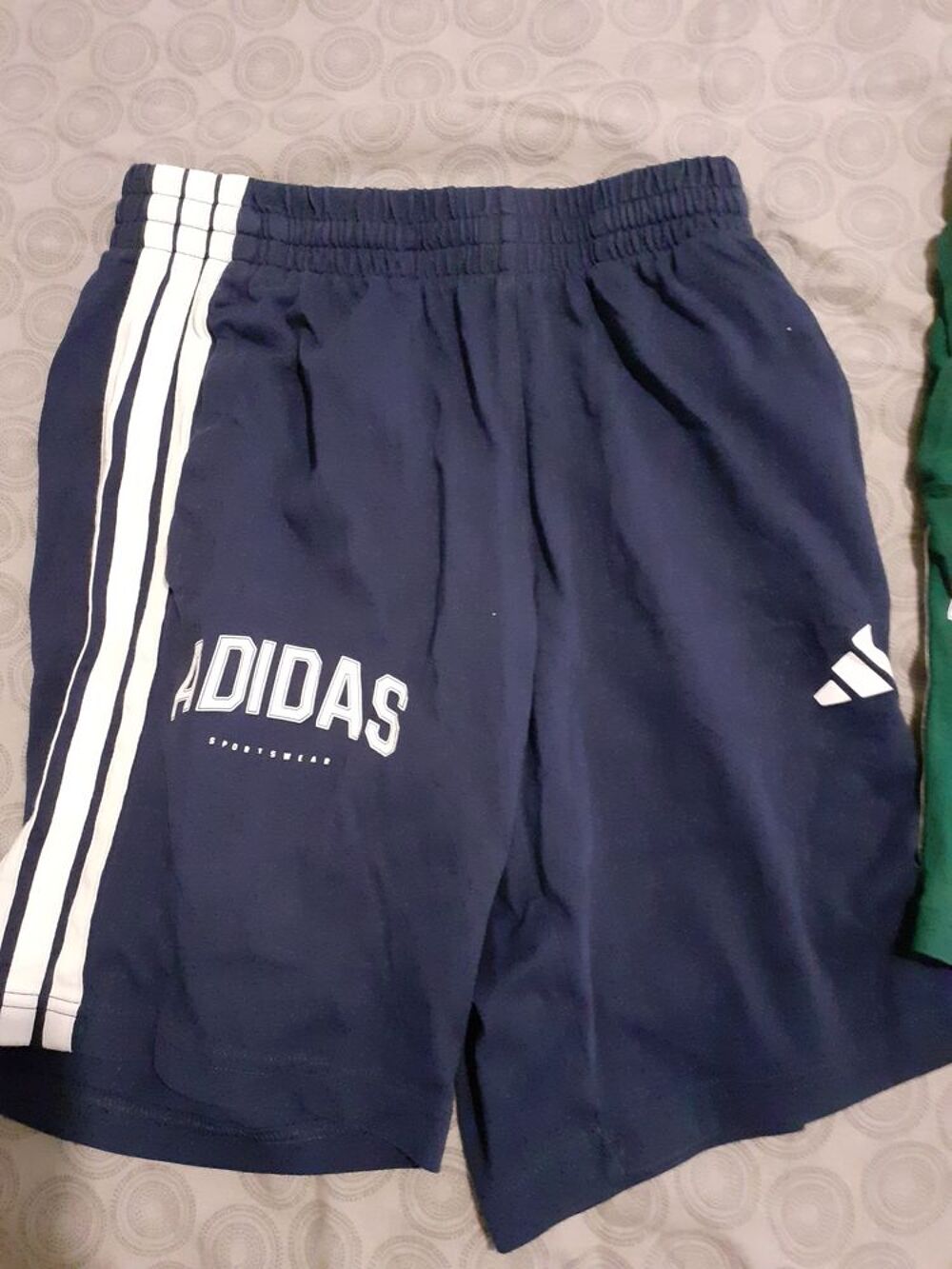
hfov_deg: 51.4
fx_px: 990
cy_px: 634
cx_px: 476
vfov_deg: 65.3
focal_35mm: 27
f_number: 1.9
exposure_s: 1/20
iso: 800
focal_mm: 3.6
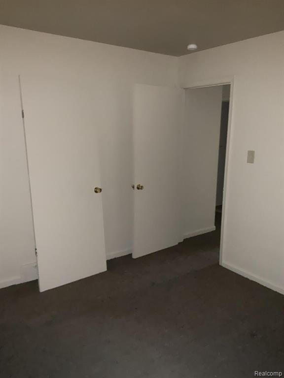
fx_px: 317
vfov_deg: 61.7
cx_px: 142
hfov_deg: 48.2
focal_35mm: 29
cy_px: 189
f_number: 1.8
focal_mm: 3
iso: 250
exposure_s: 1/16
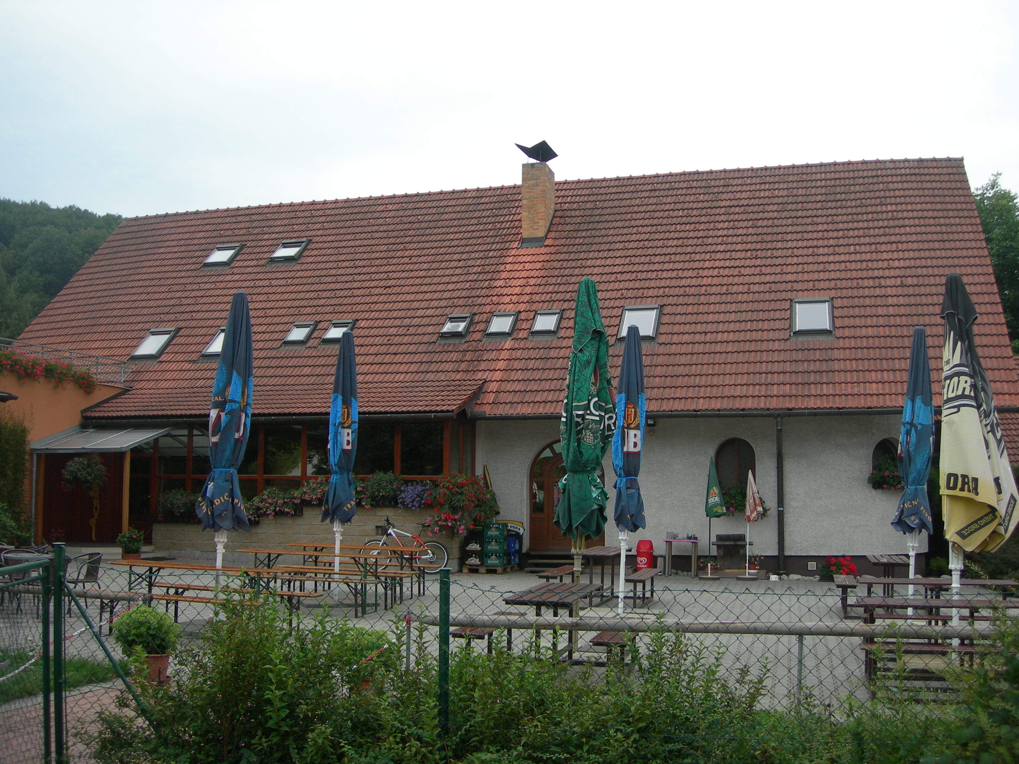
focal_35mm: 38
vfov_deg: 37.7
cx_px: 510
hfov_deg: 49.0
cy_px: 382
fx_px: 1119
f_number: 2.8
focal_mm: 7.8
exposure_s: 1/158
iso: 50
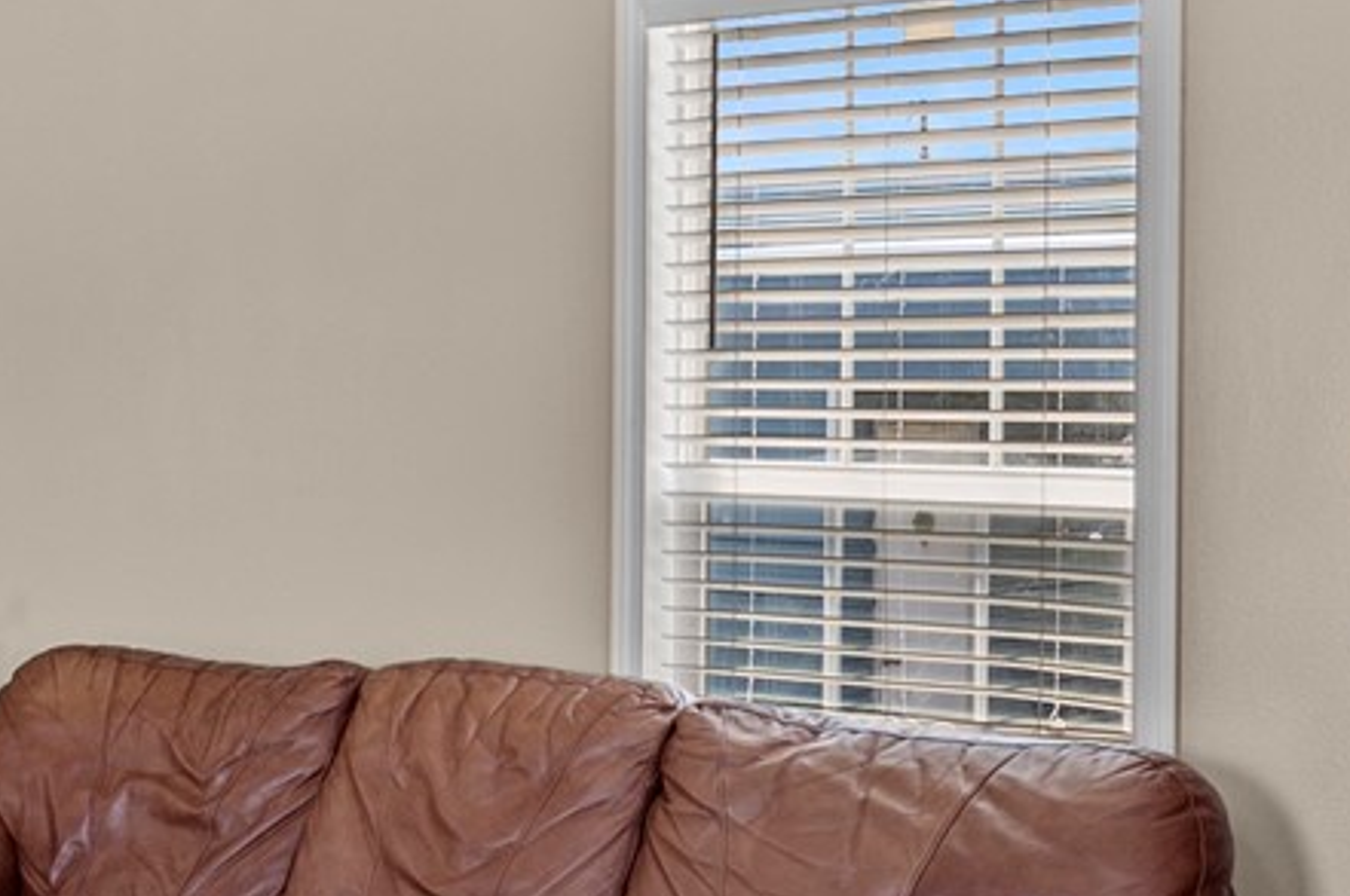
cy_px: 434
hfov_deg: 26.4
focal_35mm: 69
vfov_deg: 19.7
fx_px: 2585
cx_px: -223
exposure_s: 1/30
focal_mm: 14
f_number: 5
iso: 250
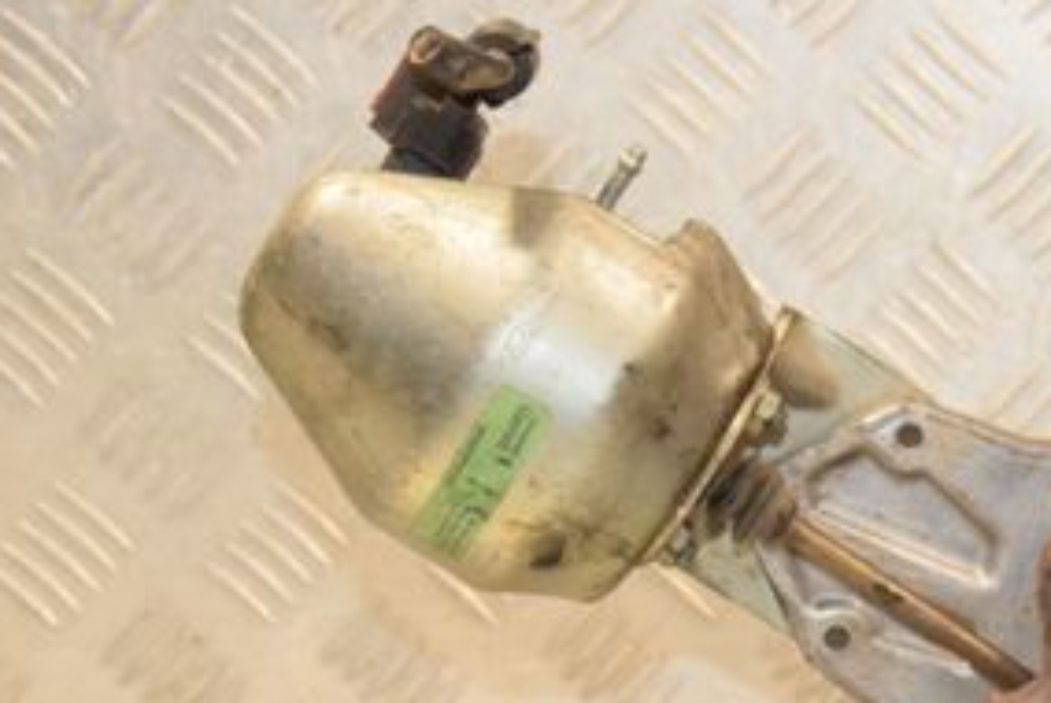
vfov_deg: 11.5
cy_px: 699
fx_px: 3452
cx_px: 1032
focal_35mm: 118
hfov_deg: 17.0
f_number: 6.3
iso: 1600
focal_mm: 35
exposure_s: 1/160
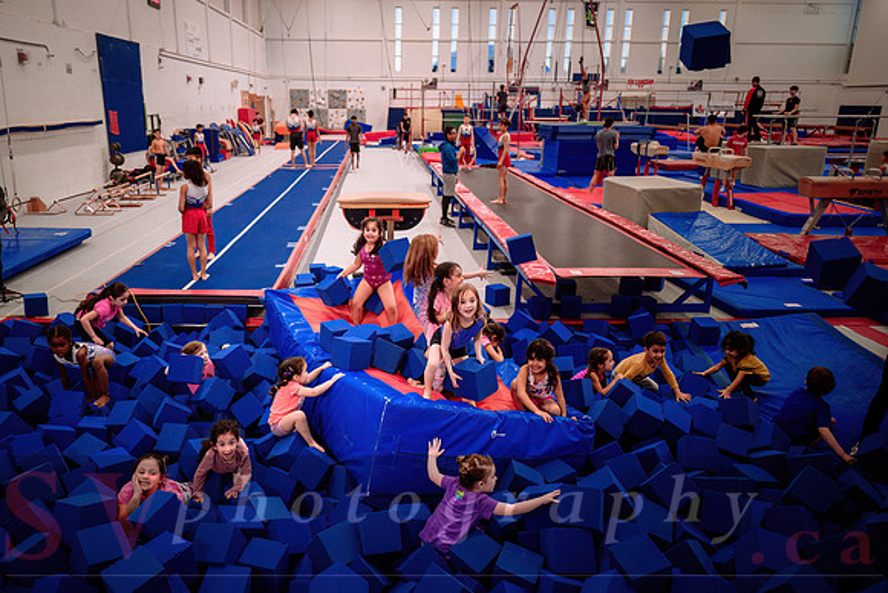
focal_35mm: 27
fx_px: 660
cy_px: 301
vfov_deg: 48.3
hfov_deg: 67.6
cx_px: 393
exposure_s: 1/400
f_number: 2.8
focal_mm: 24
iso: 1600
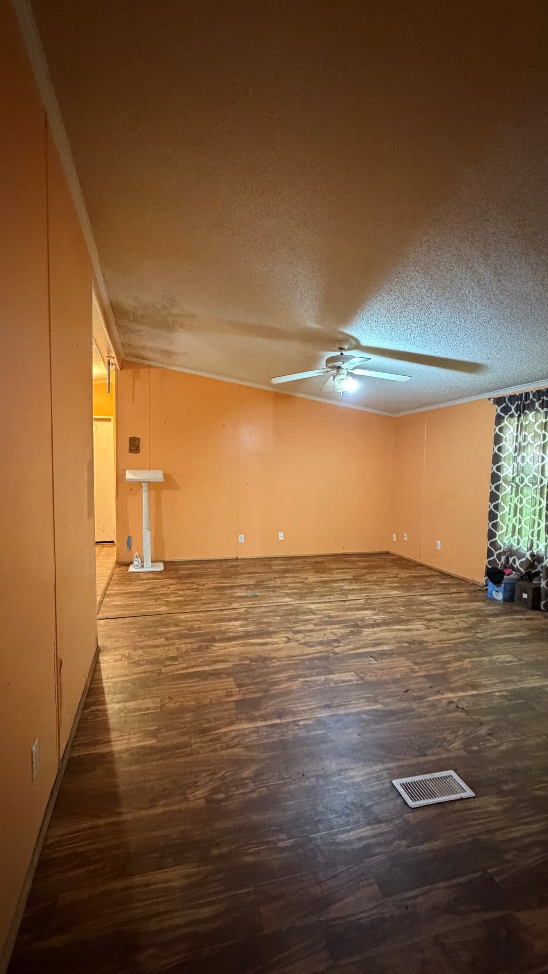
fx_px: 413
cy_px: 496
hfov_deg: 67.0
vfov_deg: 99.4
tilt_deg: -3.3
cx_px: 252
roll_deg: -0.4
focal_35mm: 16
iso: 1250
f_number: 2.2
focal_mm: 2.22
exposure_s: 1/40
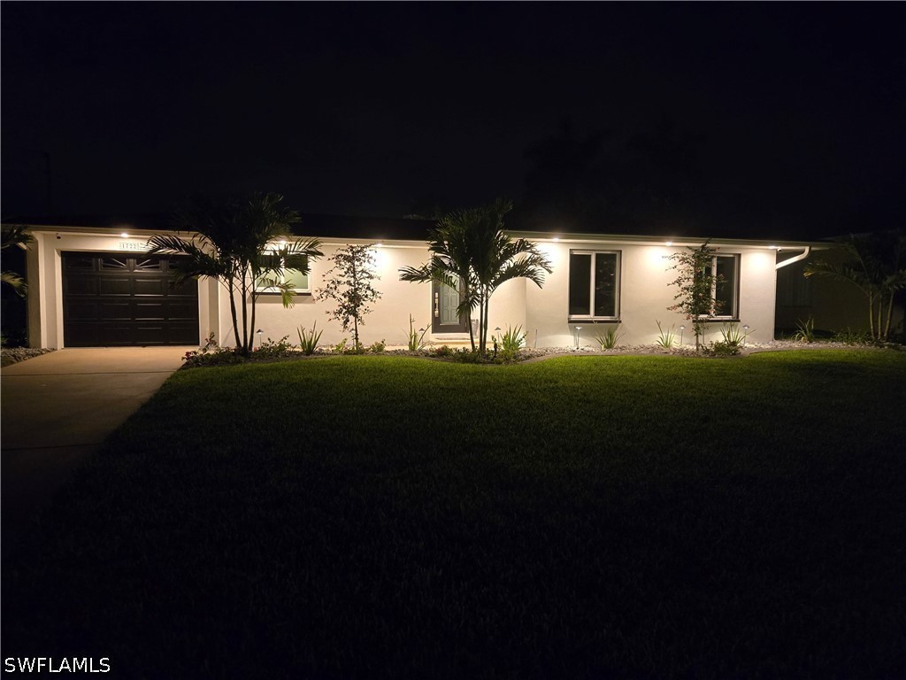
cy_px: 340
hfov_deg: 73.9
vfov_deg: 58.9
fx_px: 602
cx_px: 453
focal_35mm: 23
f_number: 1.8
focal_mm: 5.4
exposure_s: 1/60
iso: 1250
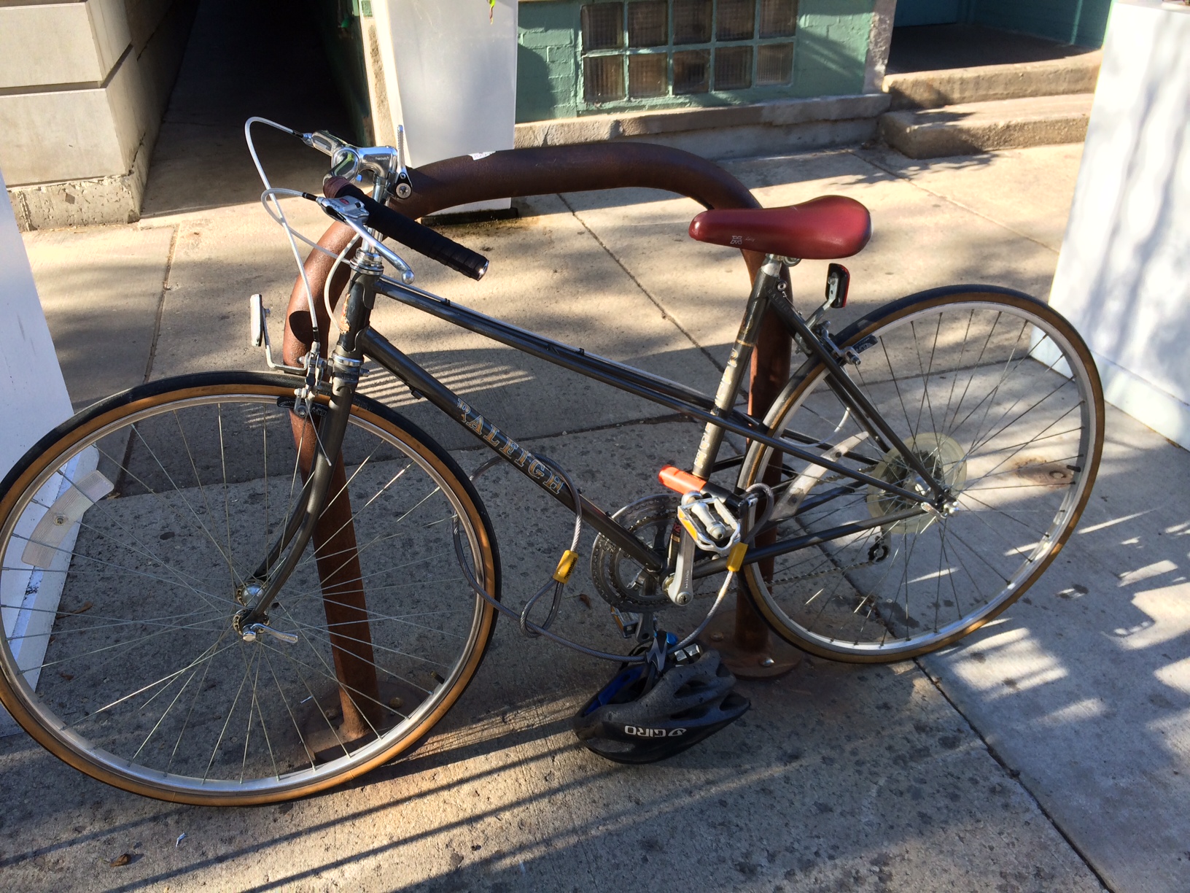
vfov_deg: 46.8
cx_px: 595
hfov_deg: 60.0
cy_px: 446
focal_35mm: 30
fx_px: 1031
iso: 32
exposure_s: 1/391
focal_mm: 4.12
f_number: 2.2
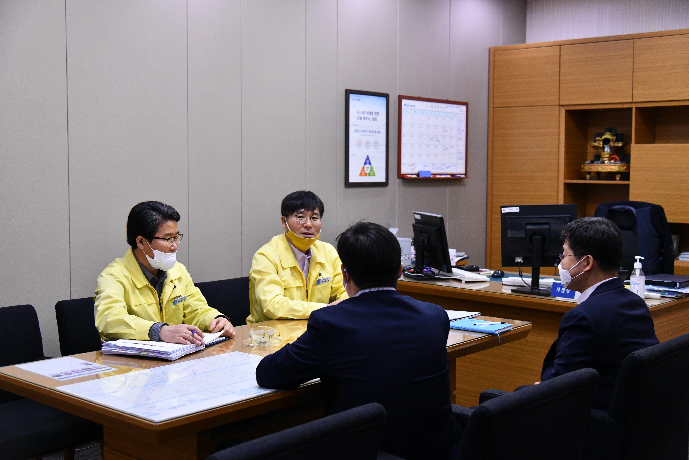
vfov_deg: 30.5
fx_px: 842
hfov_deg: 44.5
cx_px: 344
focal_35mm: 44
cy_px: 230
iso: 2200
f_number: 4
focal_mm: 44
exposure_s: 1/250
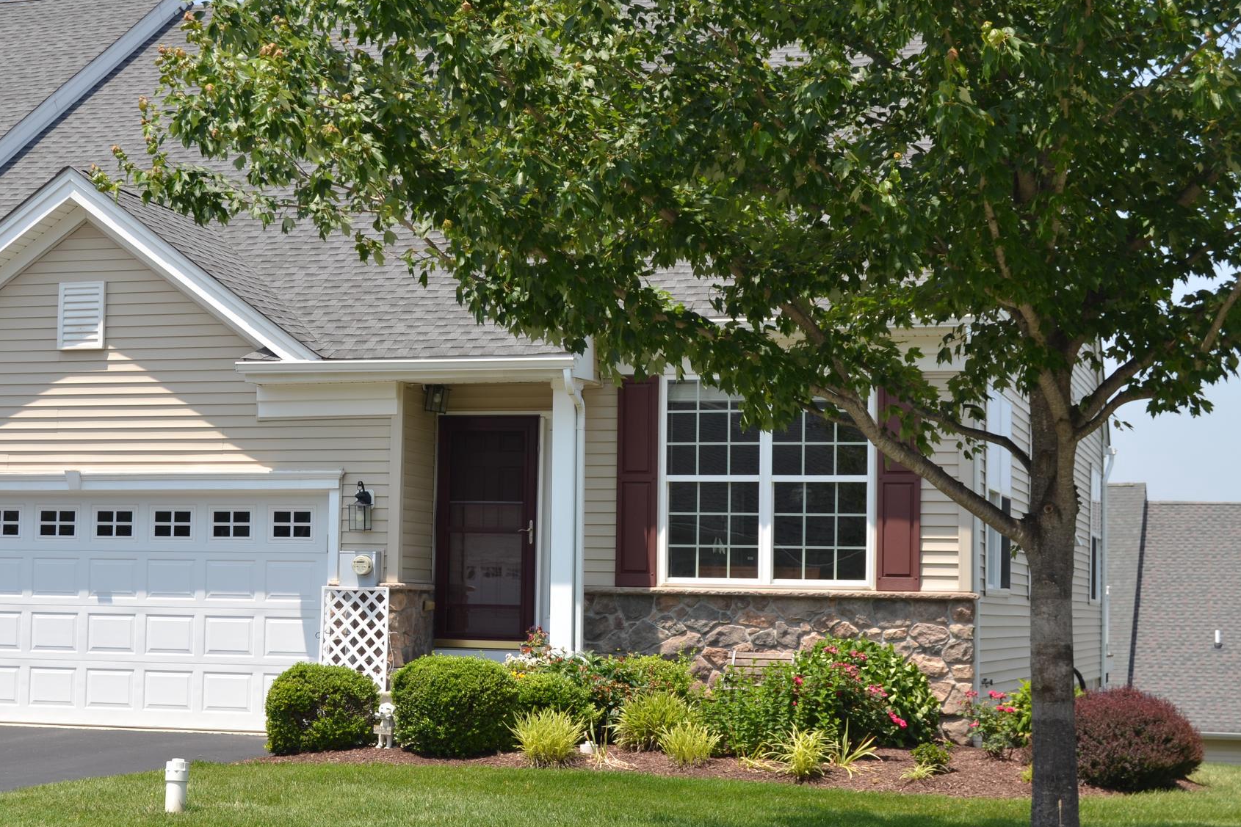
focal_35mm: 64
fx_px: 2193
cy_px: 403
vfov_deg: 21.4
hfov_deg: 31.6
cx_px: 527
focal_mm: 35
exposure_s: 1/200
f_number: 7.1
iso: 100
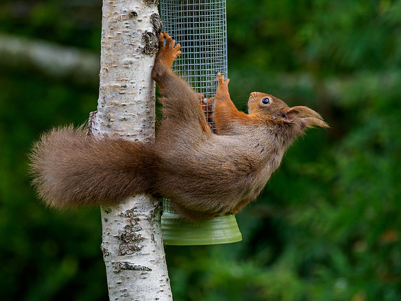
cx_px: 269
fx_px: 9937
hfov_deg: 2.3
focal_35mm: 858
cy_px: 110
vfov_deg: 1.7
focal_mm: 300
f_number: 4
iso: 640
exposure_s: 1/640
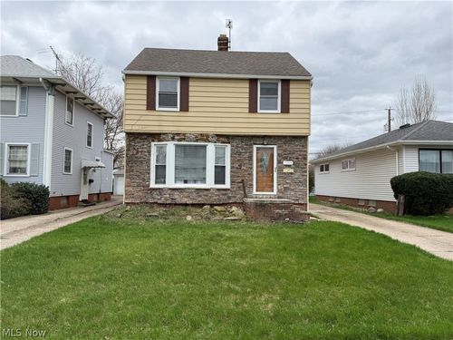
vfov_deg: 56.8
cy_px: 170
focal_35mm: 24
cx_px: 226
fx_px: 314
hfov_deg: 71.6
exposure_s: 1/1770
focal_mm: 6.76
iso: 80
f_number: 1.78
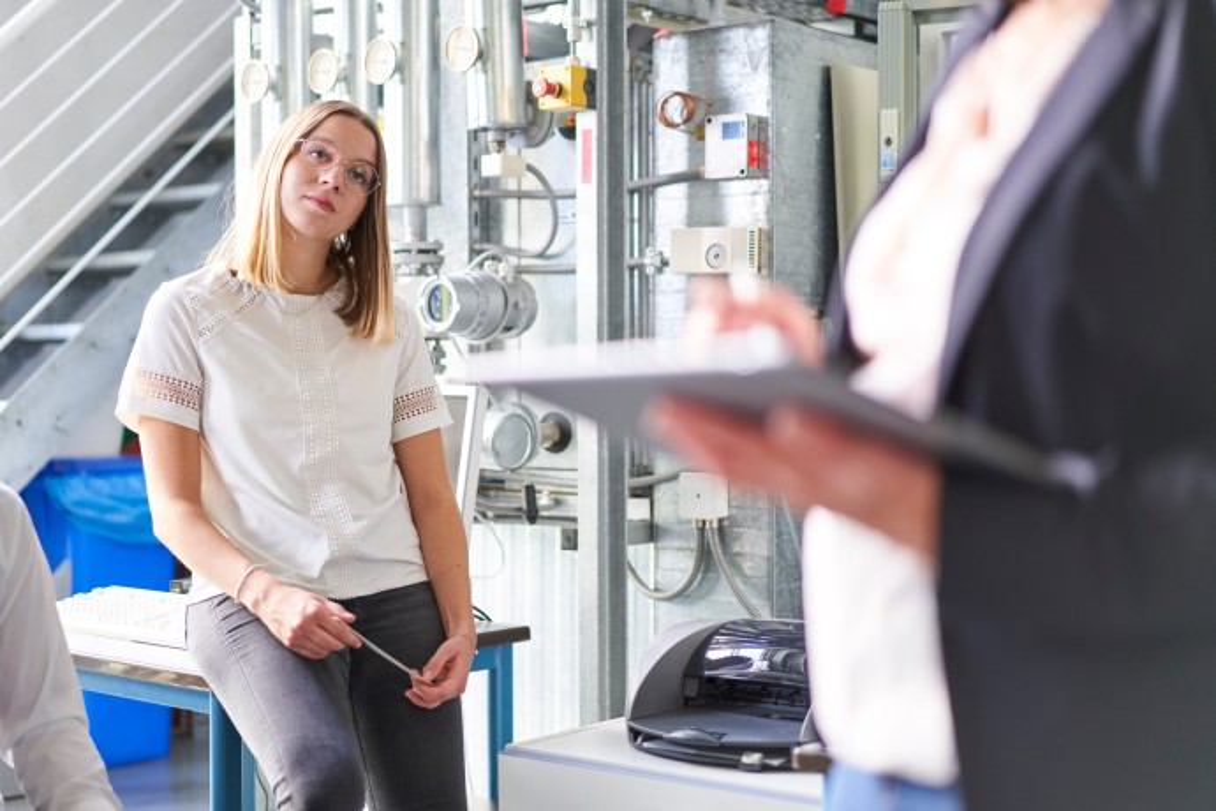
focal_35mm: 55
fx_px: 1858
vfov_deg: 24.6
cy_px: 406
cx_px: 608
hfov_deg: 36.2
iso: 800
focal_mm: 55
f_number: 1.8
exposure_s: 1/160
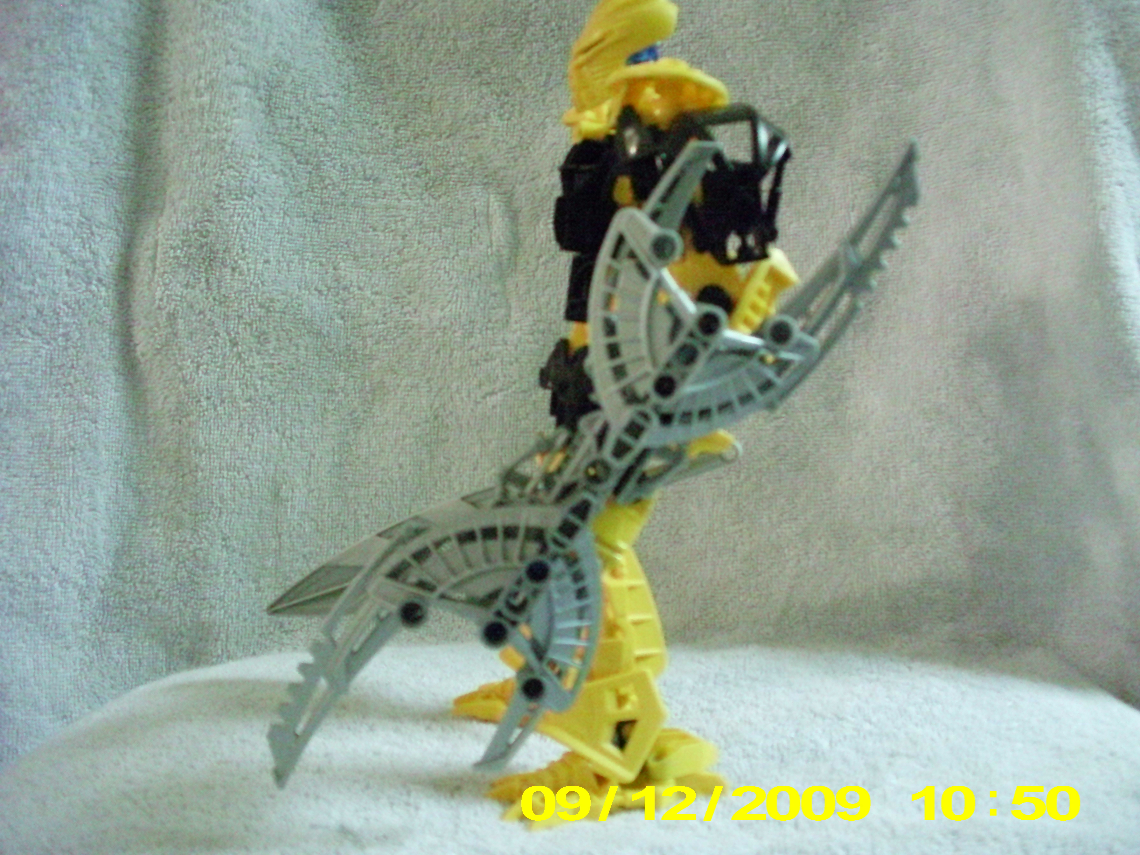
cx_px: 570
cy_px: 428
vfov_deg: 37.7
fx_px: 1251
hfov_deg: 49.0
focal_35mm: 38
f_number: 3.1
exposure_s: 1/17
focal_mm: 6.3
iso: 1600
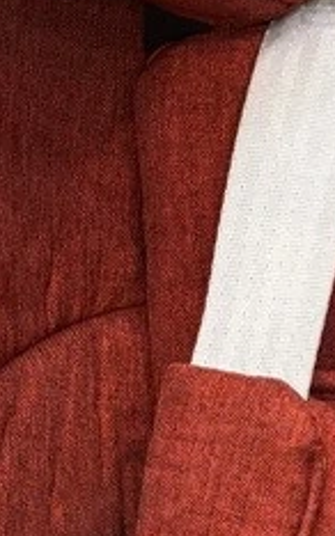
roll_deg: +12.0
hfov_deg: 8.9
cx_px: 466
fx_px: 2121
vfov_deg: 14.3
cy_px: 470
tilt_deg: -44.1
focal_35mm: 145
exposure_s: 1/60
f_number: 1.78
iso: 500
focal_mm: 6.76
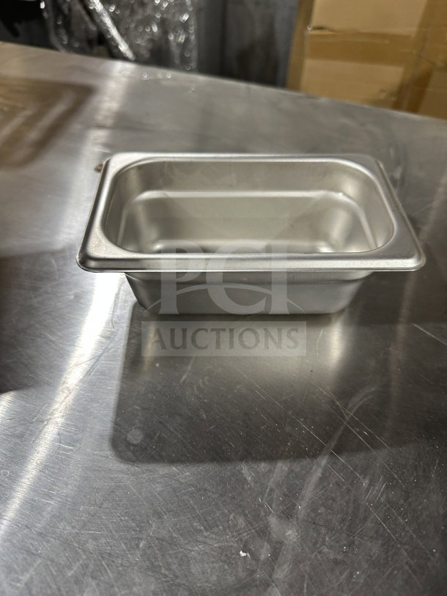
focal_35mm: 24
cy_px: 298
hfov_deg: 56.8
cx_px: 224
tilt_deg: -47.4
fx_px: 413
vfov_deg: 71.6
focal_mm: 6.86
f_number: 1.78
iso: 250
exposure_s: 1/63
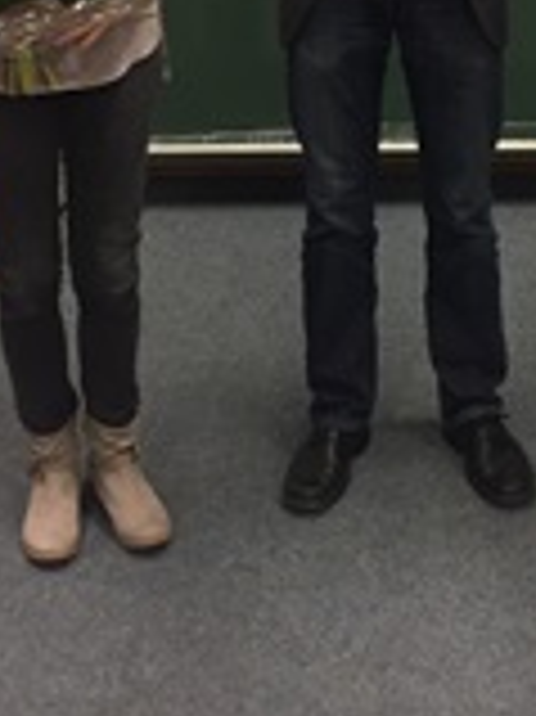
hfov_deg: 20.0
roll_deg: +0.0
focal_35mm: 73
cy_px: 5
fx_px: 1509
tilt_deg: -14.2
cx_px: 410
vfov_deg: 25.4
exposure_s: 1/33
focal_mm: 4.15
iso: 125
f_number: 2.2
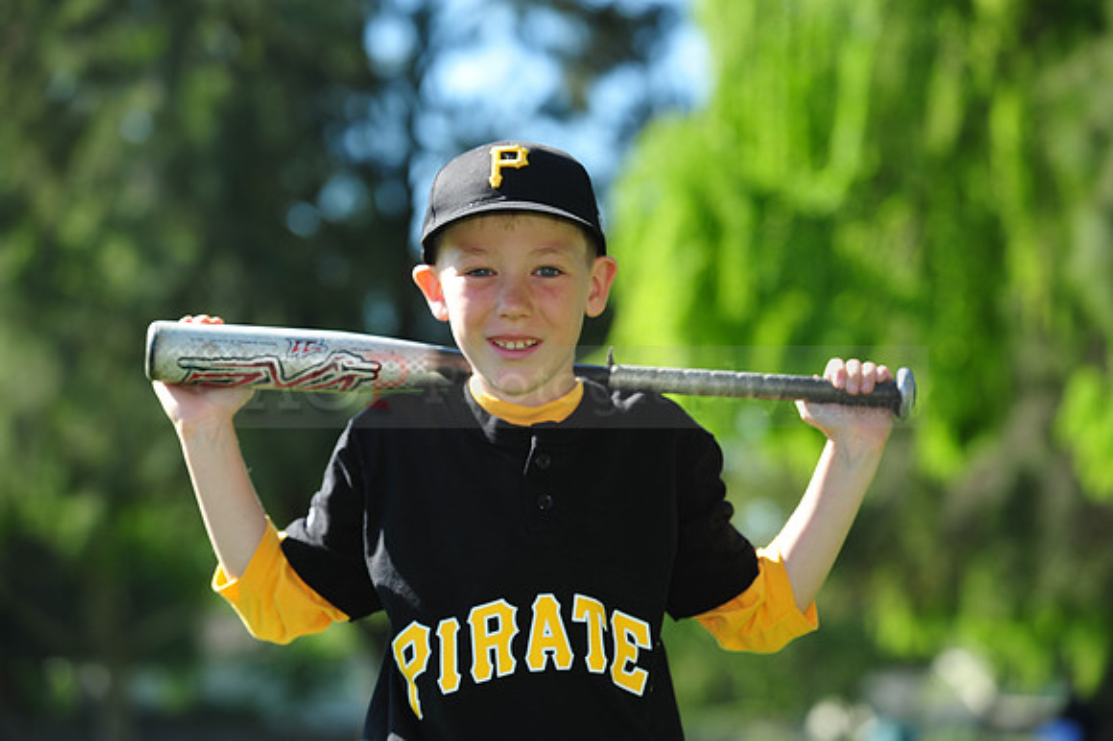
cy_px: 370
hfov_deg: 15.8
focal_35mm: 130
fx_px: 4017
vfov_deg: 10.5
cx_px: 556
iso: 200
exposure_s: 1/400
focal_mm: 130
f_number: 5
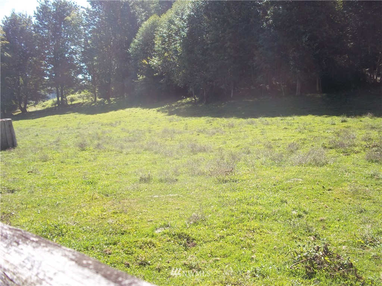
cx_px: 191
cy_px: 143
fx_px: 397
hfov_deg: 51.4
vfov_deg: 39.7
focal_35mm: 36
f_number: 3.1
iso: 80
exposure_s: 1/320
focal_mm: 6.5
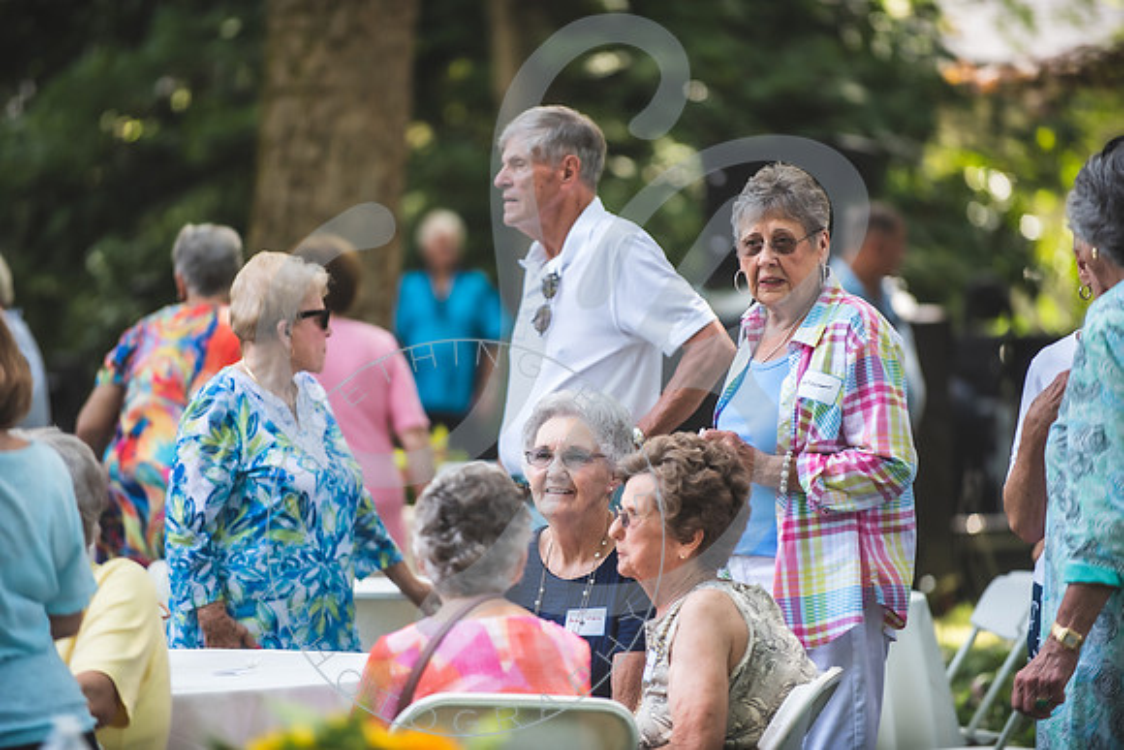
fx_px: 6246
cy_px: 375
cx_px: 562
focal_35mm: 200
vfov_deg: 6.9
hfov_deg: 10.3
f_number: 2.8
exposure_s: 1/400
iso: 400
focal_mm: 200
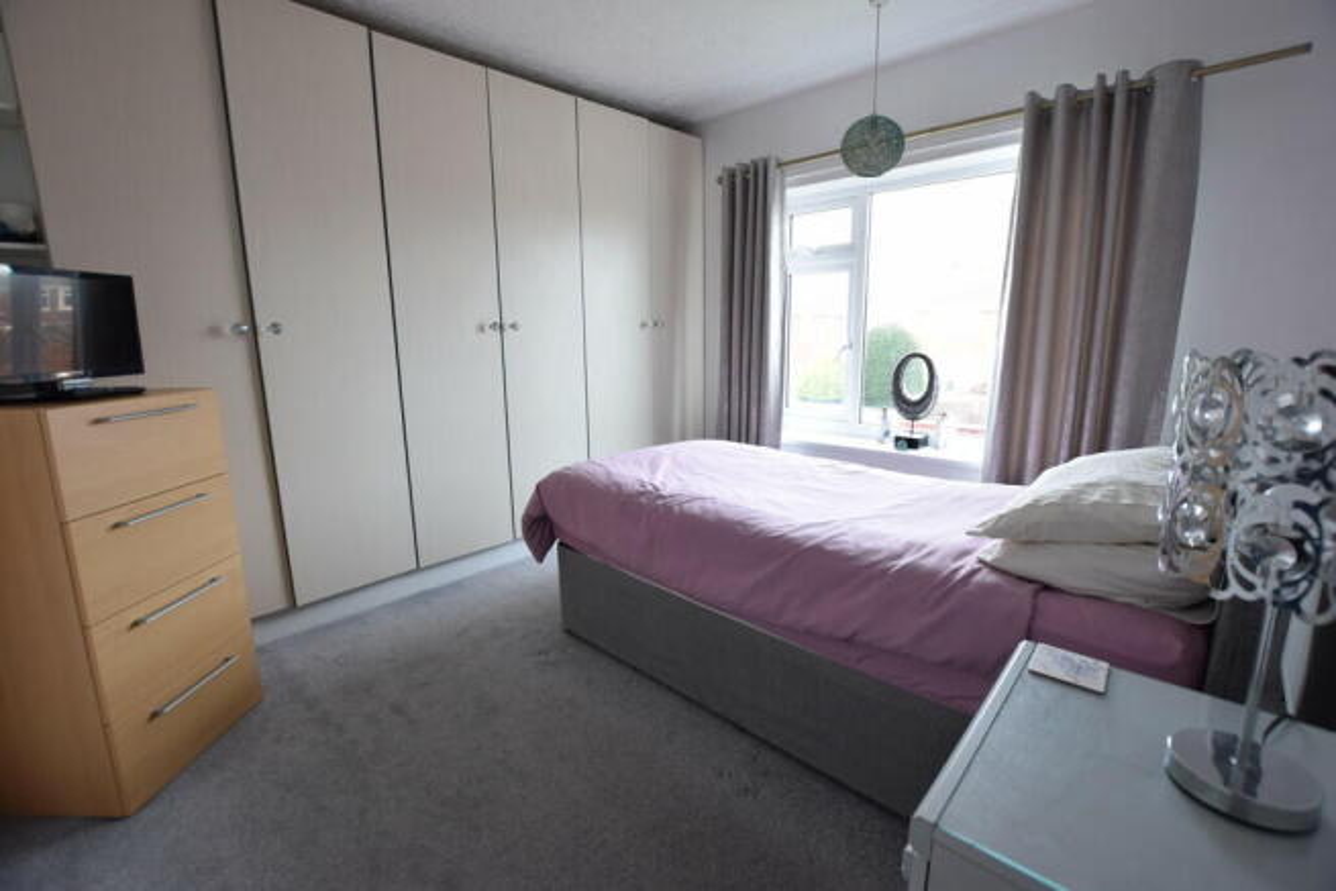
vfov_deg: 77.4
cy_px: 446
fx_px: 557
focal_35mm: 15
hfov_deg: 100.4
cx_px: 668
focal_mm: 10
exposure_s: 1/30
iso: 400
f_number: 4.5
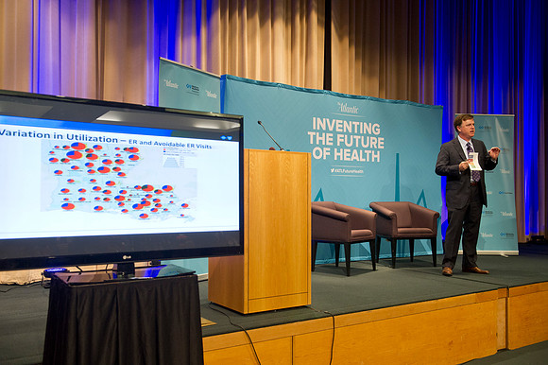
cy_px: 182
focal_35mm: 34
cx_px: 274
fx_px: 517
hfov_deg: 55.8
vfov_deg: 38.8
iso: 2500
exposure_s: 1/160
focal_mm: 34
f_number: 4
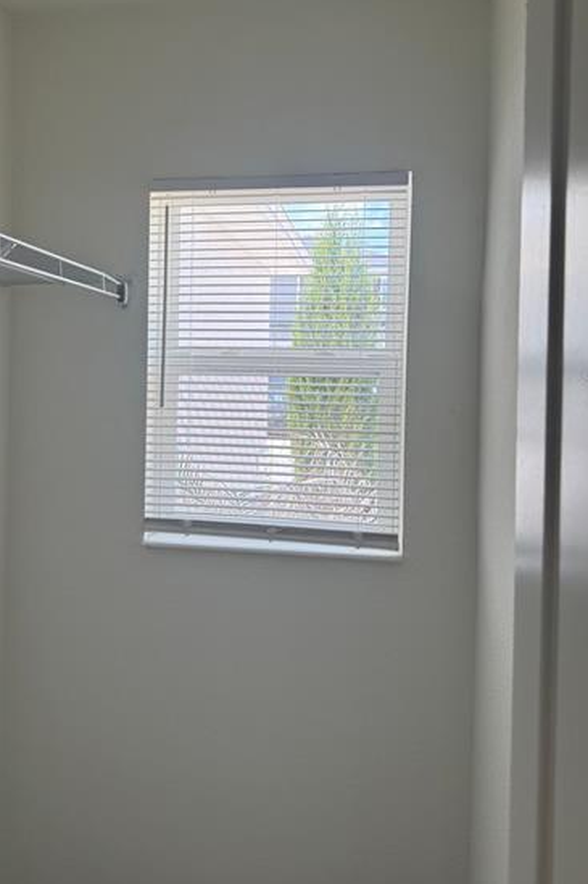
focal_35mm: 35
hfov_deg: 37.4
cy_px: 377
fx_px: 858
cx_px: 192
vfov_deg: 54.2
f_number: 1.78
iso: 100
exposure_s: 1/259
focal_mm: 6.76
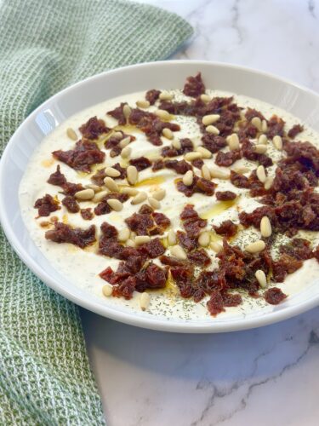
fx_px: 590
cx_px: 160
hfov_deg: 30.3
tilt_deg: -47.4
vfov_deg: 39.7
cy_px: 213
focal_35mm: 48
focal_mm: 6.86
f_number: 1.78
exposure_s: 1/166
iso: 64
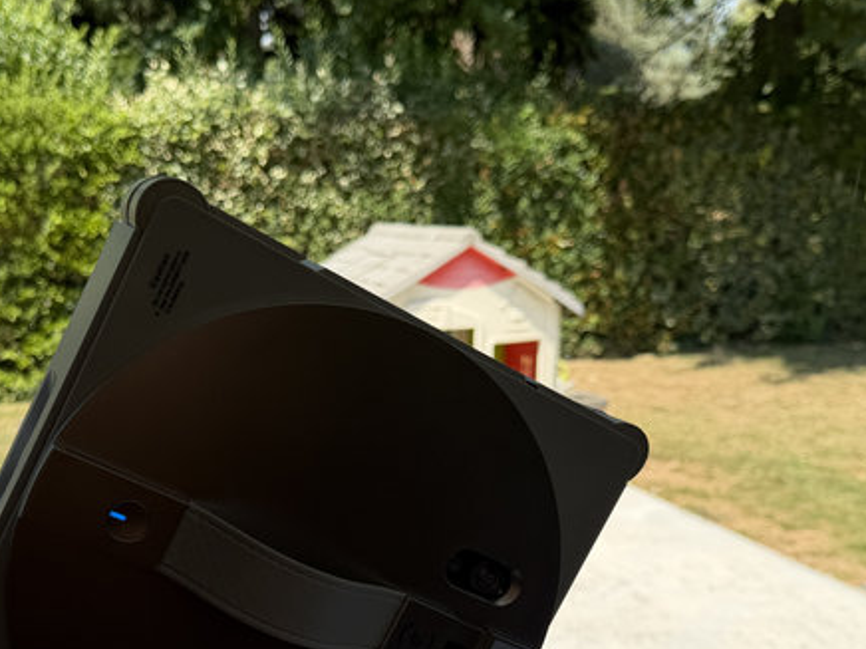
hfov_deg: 42.7
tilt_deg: -15.9
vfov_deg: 32.1
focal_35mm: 44
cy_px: 506
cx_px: 336
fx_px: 1101
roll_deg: +1.1
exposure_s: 1/1812
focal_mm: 6.76
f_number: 1.78
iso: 80
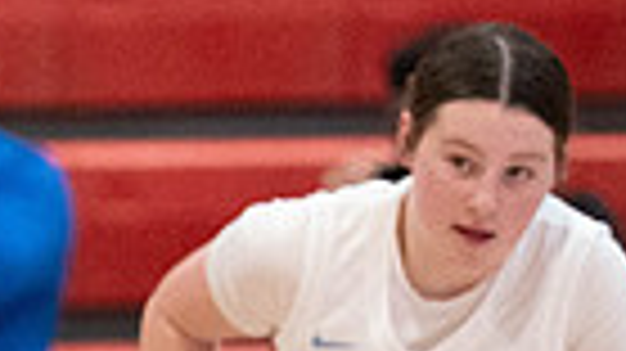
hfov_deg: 1.6
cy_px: 571
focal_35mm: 1362
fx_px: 22595
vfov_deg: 0.9
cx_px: -419
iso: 5000
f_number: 2.8
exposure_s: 1/1000
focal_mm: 200
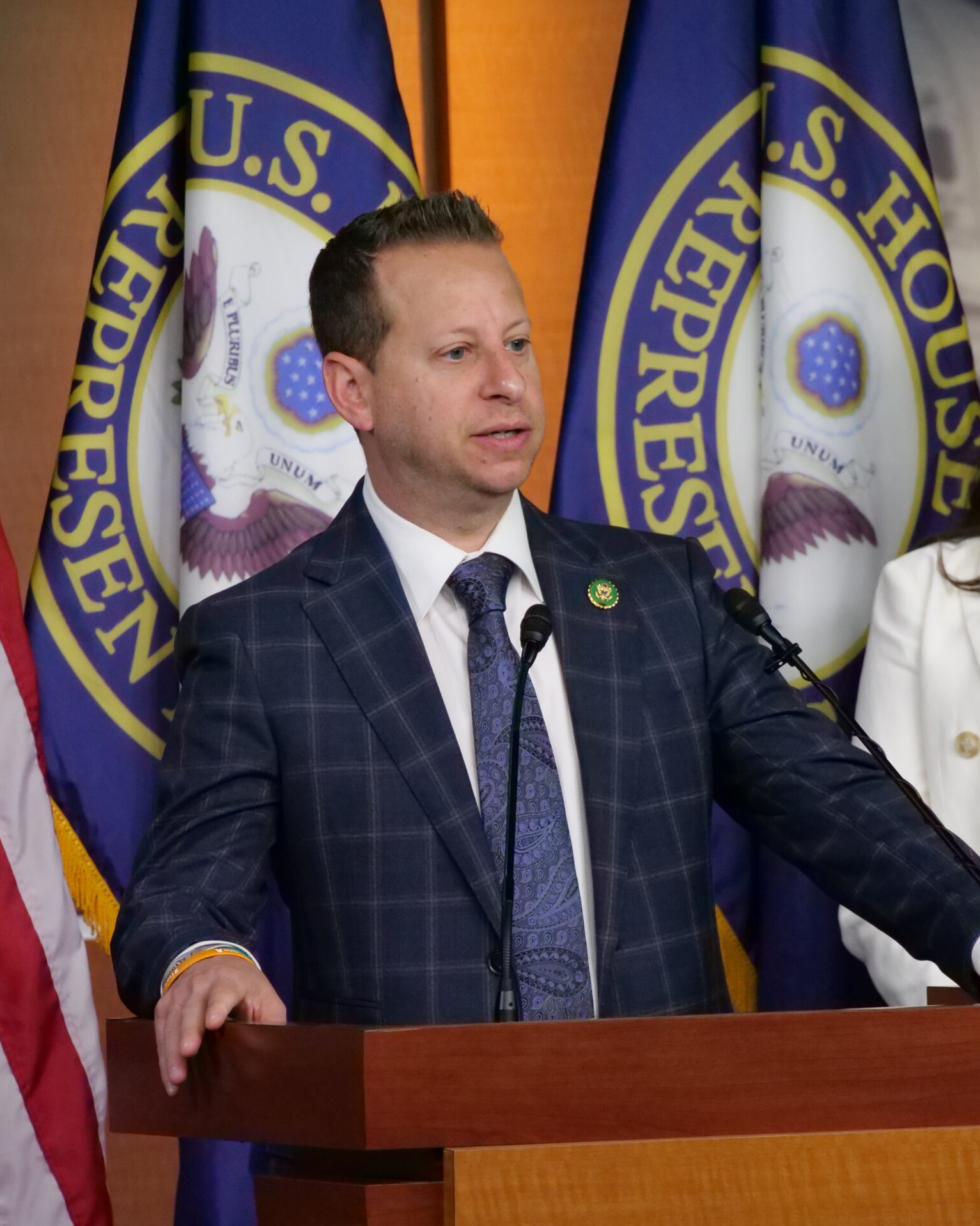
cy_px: 613
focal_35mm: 365
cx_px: 566
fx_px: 13236
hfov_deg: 4.2
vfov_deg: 5.3
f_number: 7.1
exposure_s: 1/100
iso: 3200
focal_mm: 140
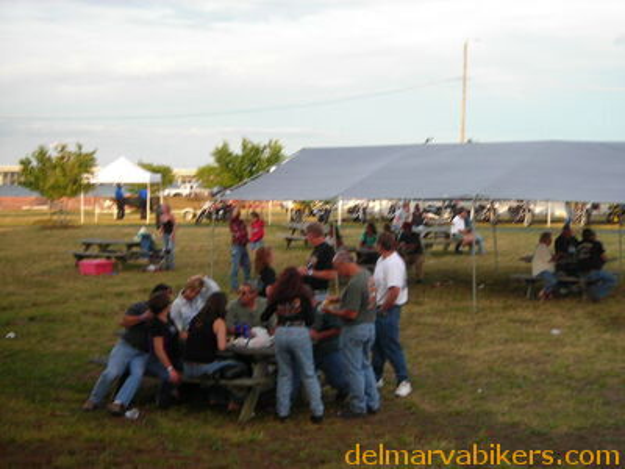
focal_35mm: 65
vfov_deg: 22.6
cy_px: 234
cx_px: 312
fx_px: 1174
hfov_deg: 29.8
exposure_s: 1/63.7
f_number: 3.9
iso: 50
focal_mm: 10.8
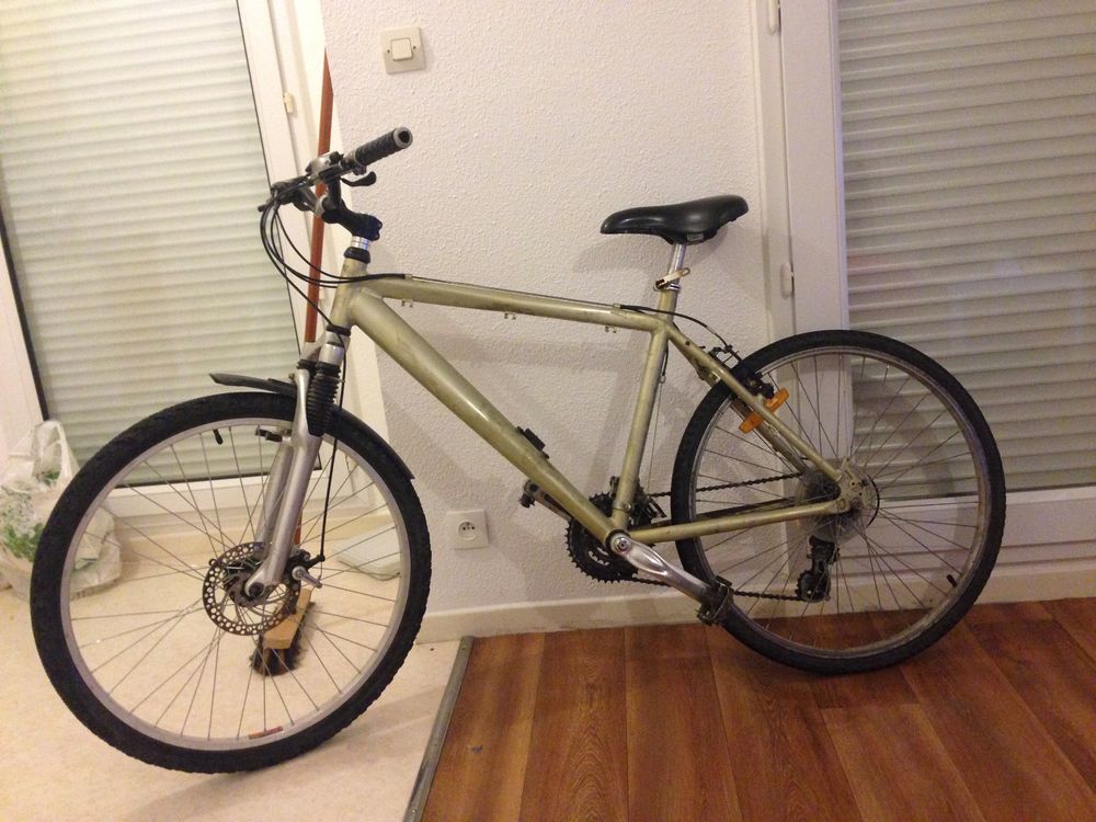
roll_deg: +7.3
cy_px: 411
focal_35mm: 33
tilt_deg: -12.7
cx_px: 548
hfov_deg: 55.4
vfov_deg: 42.9
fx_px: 1045
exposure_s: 1/17
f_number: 2.4
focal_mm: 4.12
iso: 400
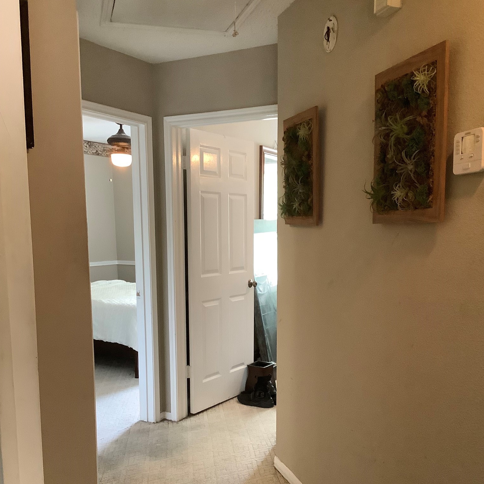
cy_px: 315
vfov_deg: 44.4
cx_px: 244
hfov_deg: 44.9
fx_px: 585
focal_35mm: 37
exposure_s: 1/40
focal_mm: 3.3
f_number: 2.4
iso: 320
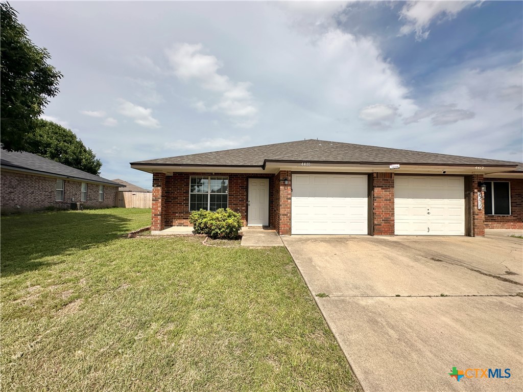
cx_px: 262
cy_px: 196
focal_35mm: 14
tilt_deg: +2.1
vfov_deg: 85.6
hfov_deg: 102.1
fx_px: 211
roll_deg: -0.2
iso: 50
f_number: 2.2
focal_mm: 2.22
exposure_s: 1/4292
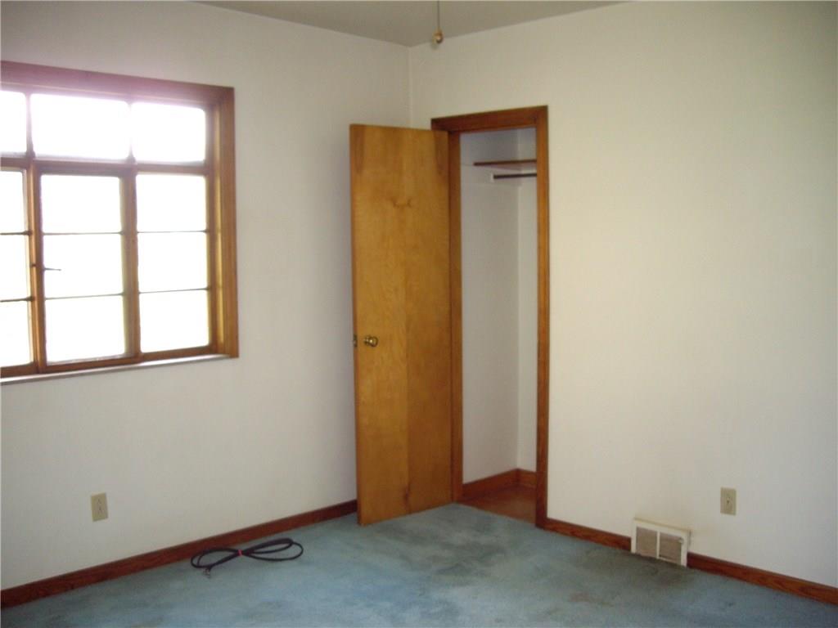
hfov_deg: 49.0
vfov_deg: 37.7
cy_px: 314
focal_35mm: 38
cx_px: 419
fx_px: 920
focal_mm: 6.2
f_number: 2.7
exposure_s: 1/40
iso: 200
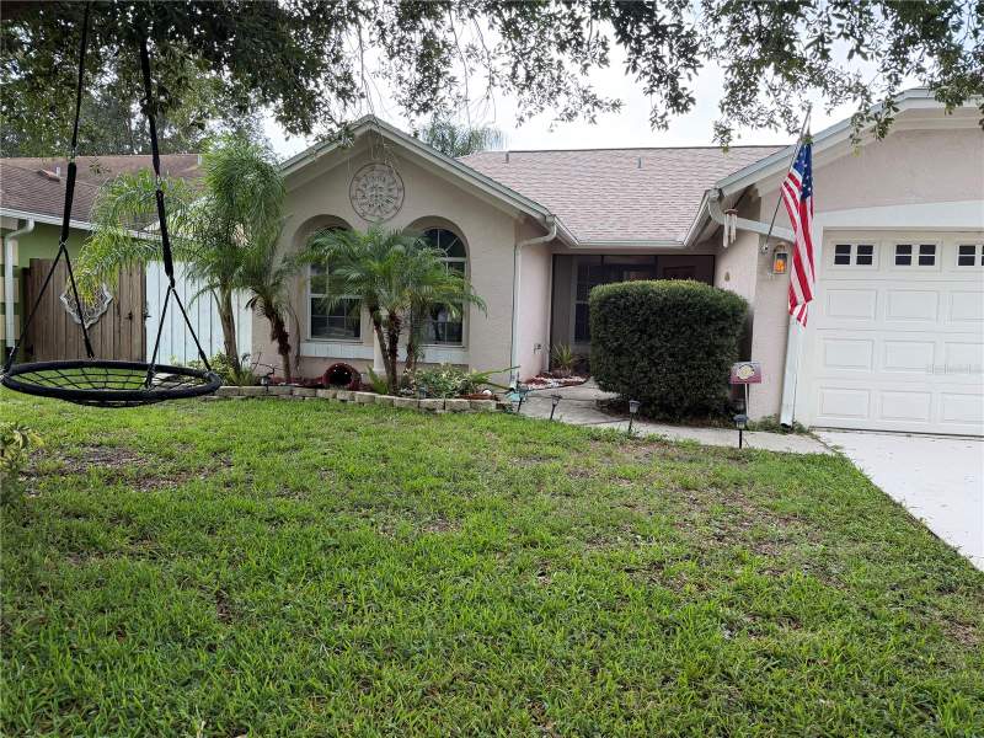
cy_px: 369
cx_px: 492
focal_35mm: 24
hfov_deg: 71.6
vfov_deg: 56.8
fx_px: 682
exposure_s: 1/228
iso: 80
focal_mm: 6.76
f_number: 1.78
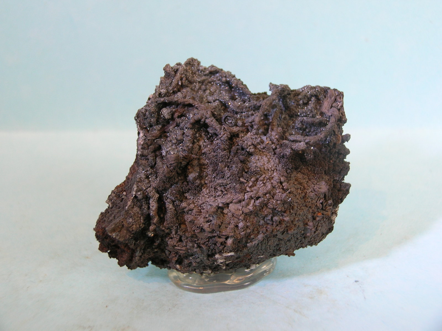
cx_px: 221
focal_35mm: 64
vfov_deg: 22.9
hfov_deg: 30.3
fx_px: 816
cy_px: 166
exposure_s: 1/4.3
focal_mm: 10.6
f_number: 3.2
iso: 50
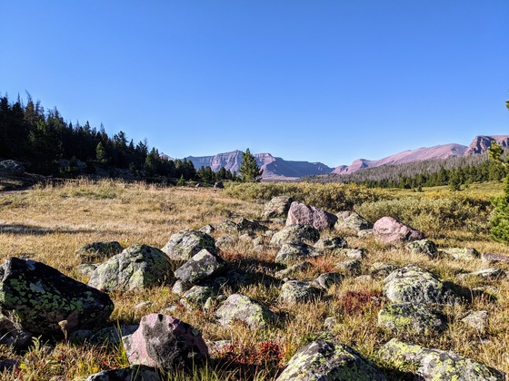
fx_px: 397
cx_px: 254
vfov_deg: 51.4
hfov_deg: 65.3
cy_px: 190
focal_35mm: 27
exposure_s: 1/2128
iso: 63
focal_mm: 4.38
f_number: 1.73
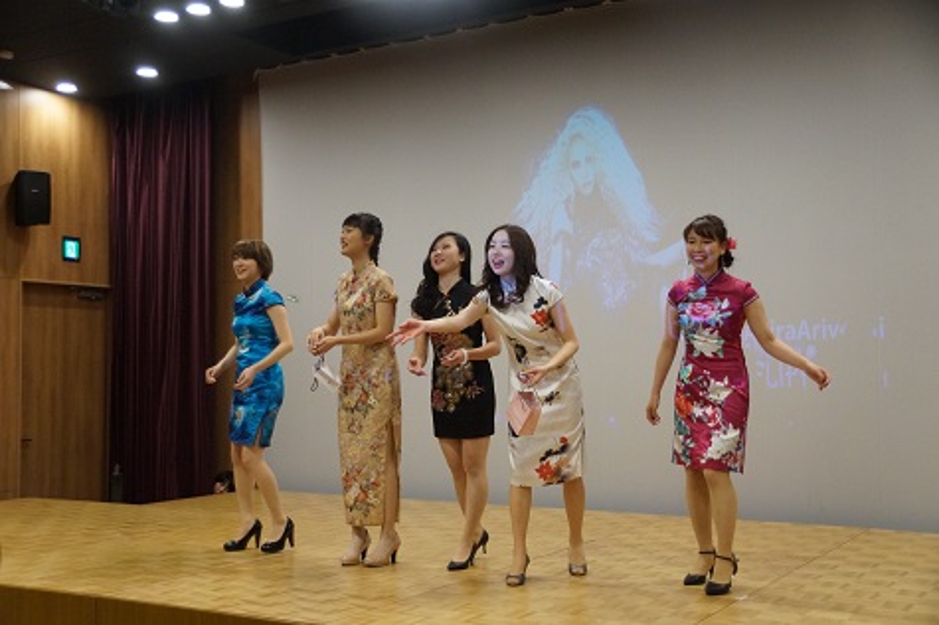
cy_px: 312
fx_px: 1095
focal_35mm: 42
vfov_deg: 31.8
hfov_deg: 46.4
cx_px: 470
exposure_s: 1/160
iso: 2000
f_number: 4
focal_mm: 28
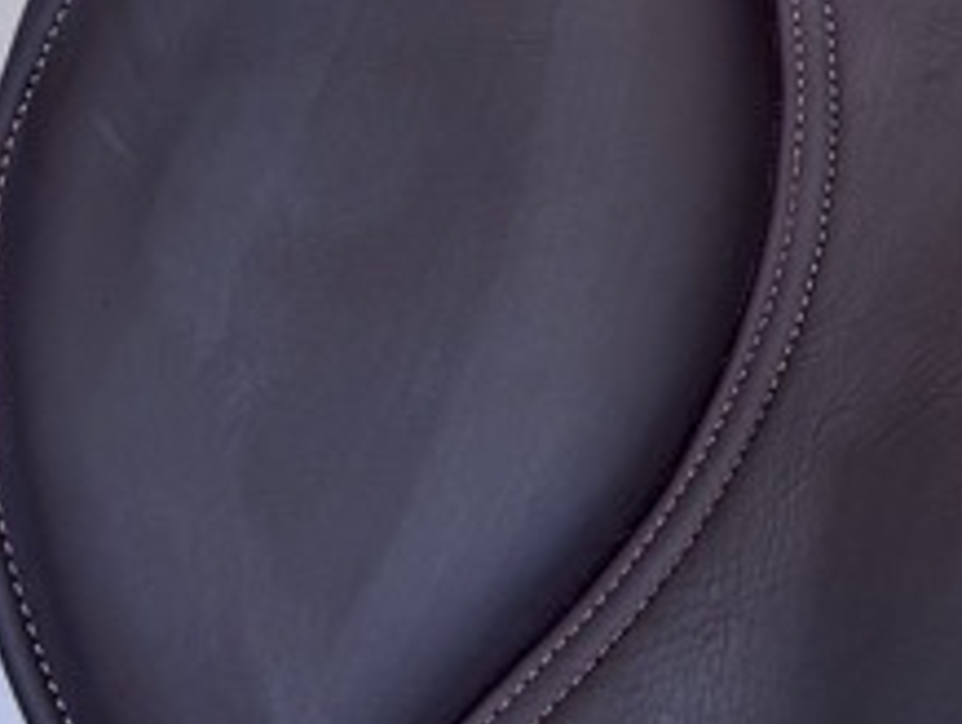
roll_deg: +0.0
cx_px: 1293
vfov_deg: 14.8
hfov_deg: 18.3
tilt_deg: -15.8
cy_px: 68
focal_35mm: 99
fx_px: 2754
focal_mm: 6.76
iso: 125
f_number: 1.78
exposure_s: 1/121
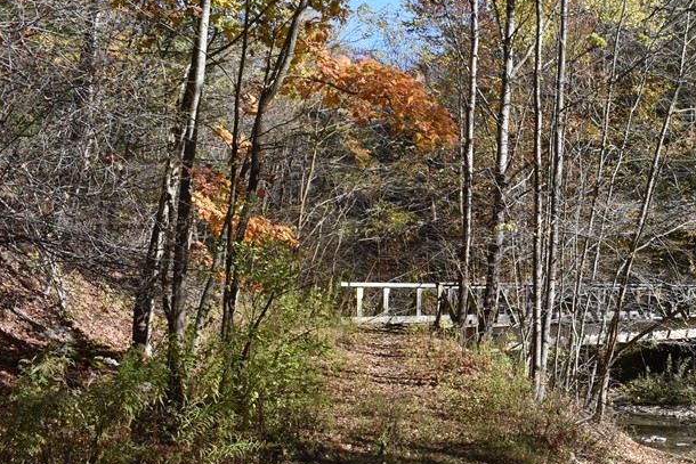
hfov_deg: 39.2
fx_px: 928
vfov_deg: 28.0
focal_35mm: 48
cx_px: 576
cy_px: 288
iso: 280
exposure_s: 1/250
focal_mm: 18
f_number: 8
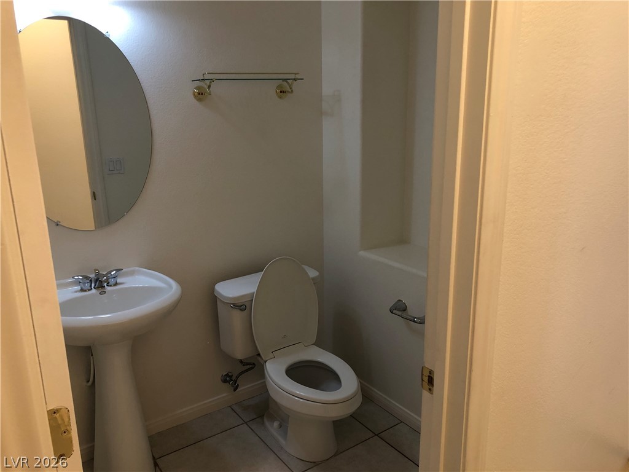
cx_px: 314
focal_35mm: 28
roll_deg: +0.9
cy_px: 236
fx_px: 509
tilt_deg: -15.2
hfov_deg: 63.4
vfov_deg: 49.7
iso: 40
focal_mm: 3.99
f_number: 1.8
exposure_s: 1/20
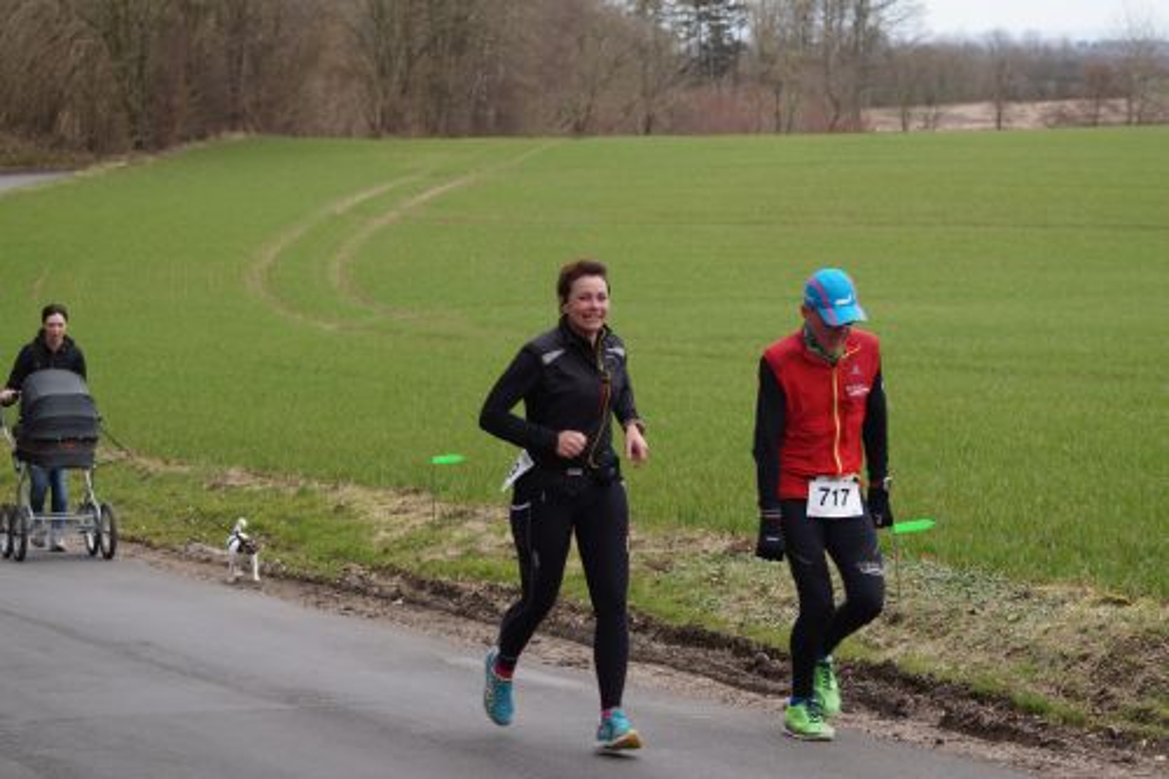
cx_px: 584
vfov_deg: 13.0
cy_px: 390
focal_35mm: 105
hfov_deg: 19.5
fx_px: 3408
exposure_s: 1/200
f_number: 4.5
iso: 100
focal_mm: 70
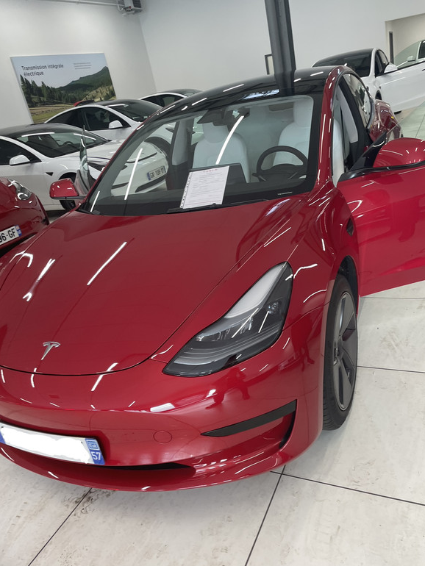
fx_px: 442
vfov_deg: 65.3
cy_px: 282
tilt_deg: -23.4
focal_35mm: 27
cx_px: 219
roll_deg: +13.6
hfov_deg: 51.4
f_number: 1.6
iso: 100
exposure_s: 1/121
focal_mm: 4.2
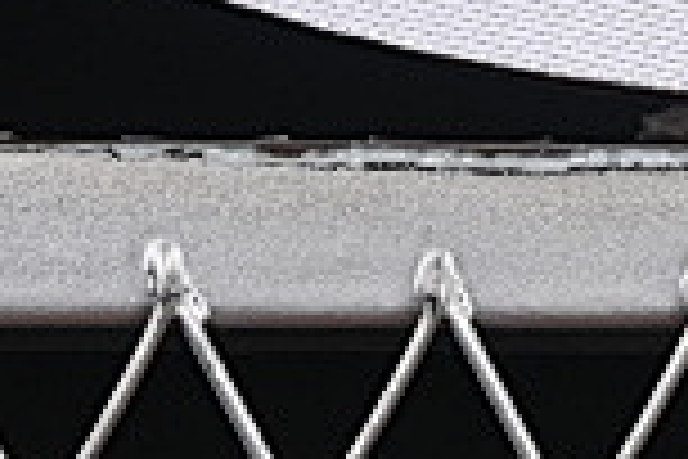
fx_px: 10109
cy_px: -855
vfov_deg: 2.6
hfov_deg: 3.8
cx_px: 1529
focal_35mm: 529
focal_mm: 50
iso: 160
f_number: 7.1
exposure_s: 1/80
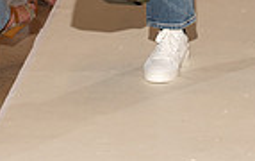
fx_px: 1824
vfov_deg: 4.9
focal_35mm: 262
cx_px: 192
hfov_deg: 8.0
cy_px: -215
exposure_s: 1/250
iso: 800
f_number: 9
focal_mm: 82
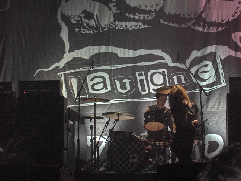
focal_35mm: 117
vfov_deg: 12.7
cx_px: 120
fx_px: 816
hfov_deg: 16.8
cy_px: 90
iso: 100
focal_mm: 24
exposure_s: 1/125
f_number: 4.9
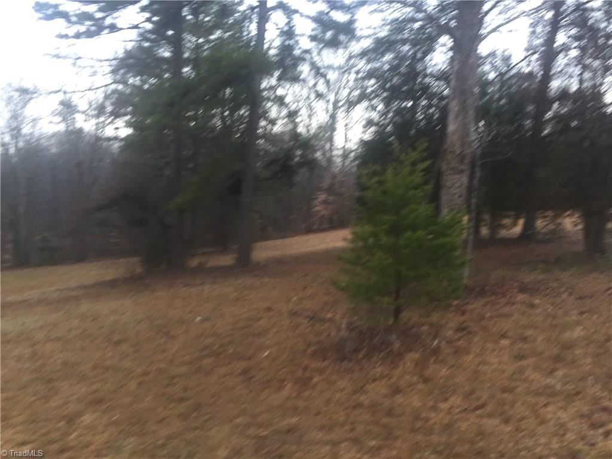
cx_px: 306
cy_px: 230
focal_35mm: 29
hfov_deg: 61.7
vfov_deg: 48.2
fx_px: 513
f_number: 2.2
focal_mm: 4.15
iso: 50
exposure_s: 1/30
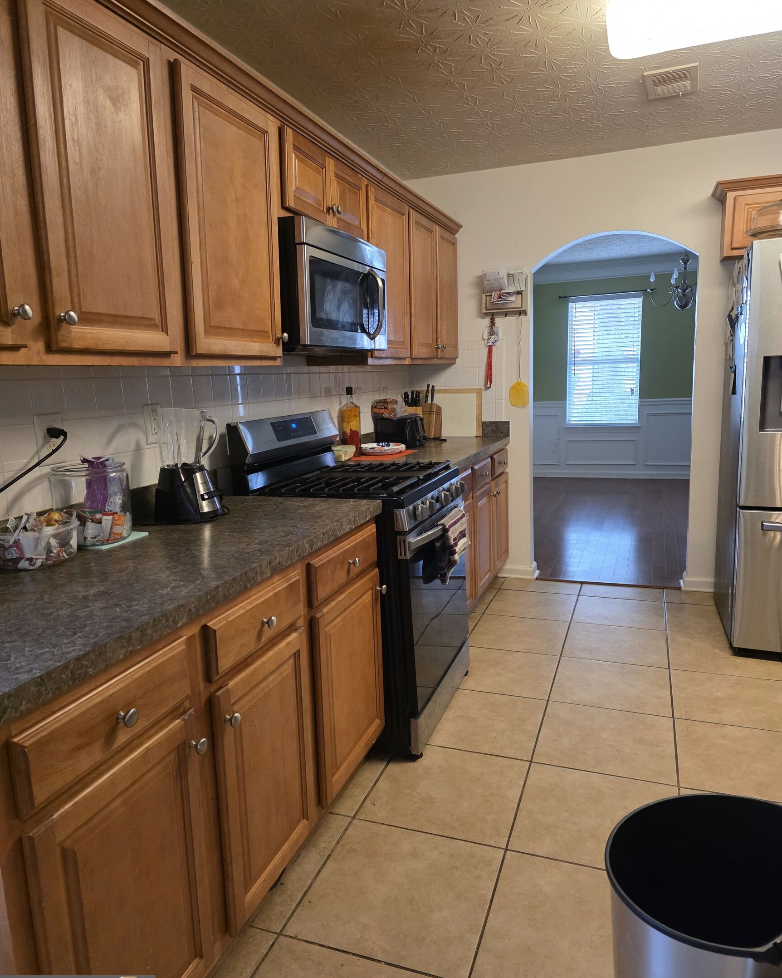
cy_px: 505
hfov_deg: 58.8
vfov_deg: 70.3
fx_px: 694
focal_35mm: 24
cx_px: 391
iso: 1000
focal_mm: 6.3
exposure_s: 1/120
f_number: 1.7
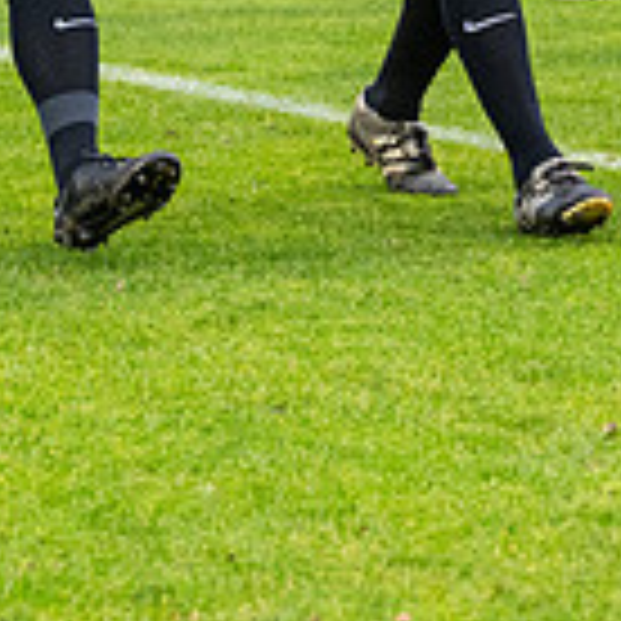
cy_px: -248
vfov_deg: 5.7
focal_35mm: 307
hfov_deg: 5.7
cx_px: -71
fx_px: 6231
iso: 2000
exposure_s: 1/320
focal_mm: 70
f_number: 4
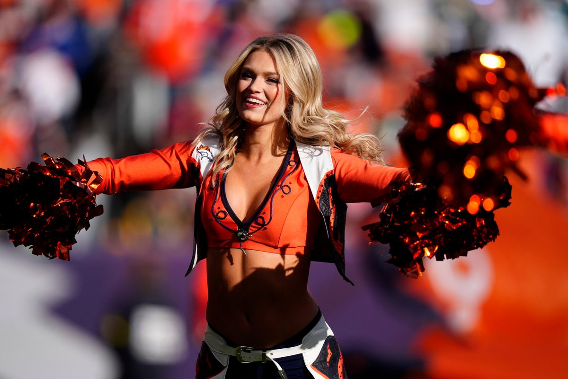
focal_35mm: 560
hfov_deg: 3.7
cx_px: 284
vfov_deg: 2.5
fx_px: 8835
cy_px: 190
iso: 800
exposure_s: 1/8000
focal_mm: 560
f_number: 4
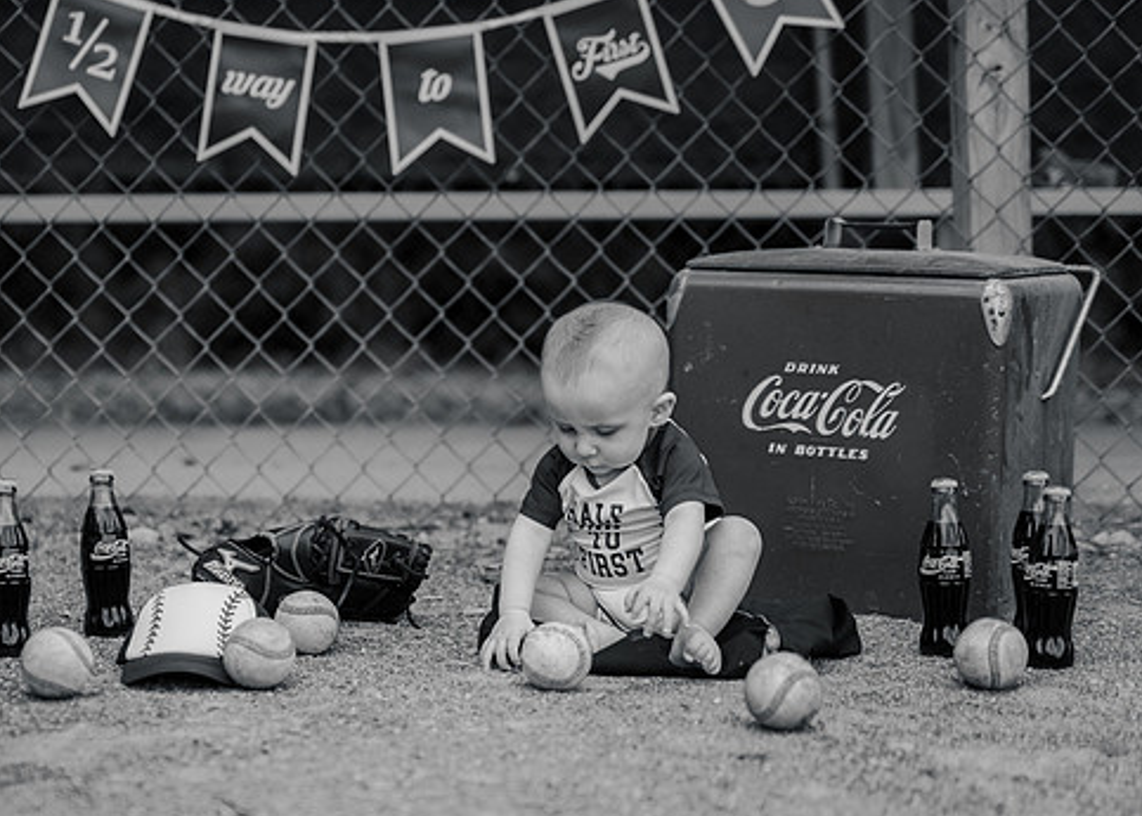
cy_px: 503
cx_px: 391
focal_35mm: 82
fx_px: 2660
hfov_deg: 24.1
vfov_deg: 17.4
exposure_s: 1/4000
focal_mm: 50
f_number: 3.2
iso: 160
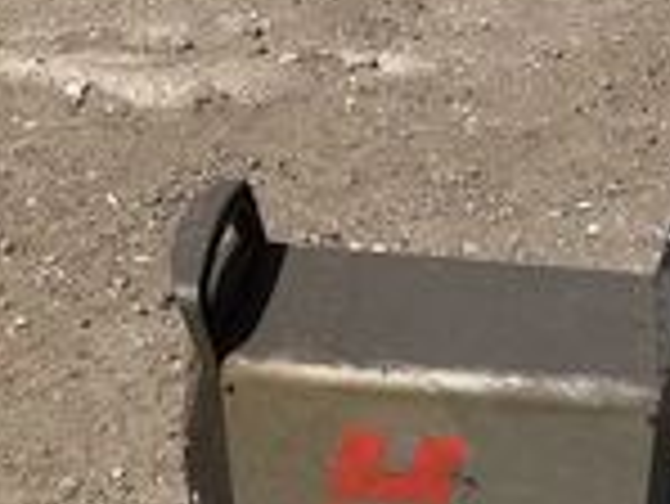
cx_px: 666
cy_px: 536
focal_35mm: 78
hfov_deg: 23.9
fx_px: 1511
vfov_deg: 18.3
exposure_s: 1/1451
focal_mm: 3
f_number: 1.8
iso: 25
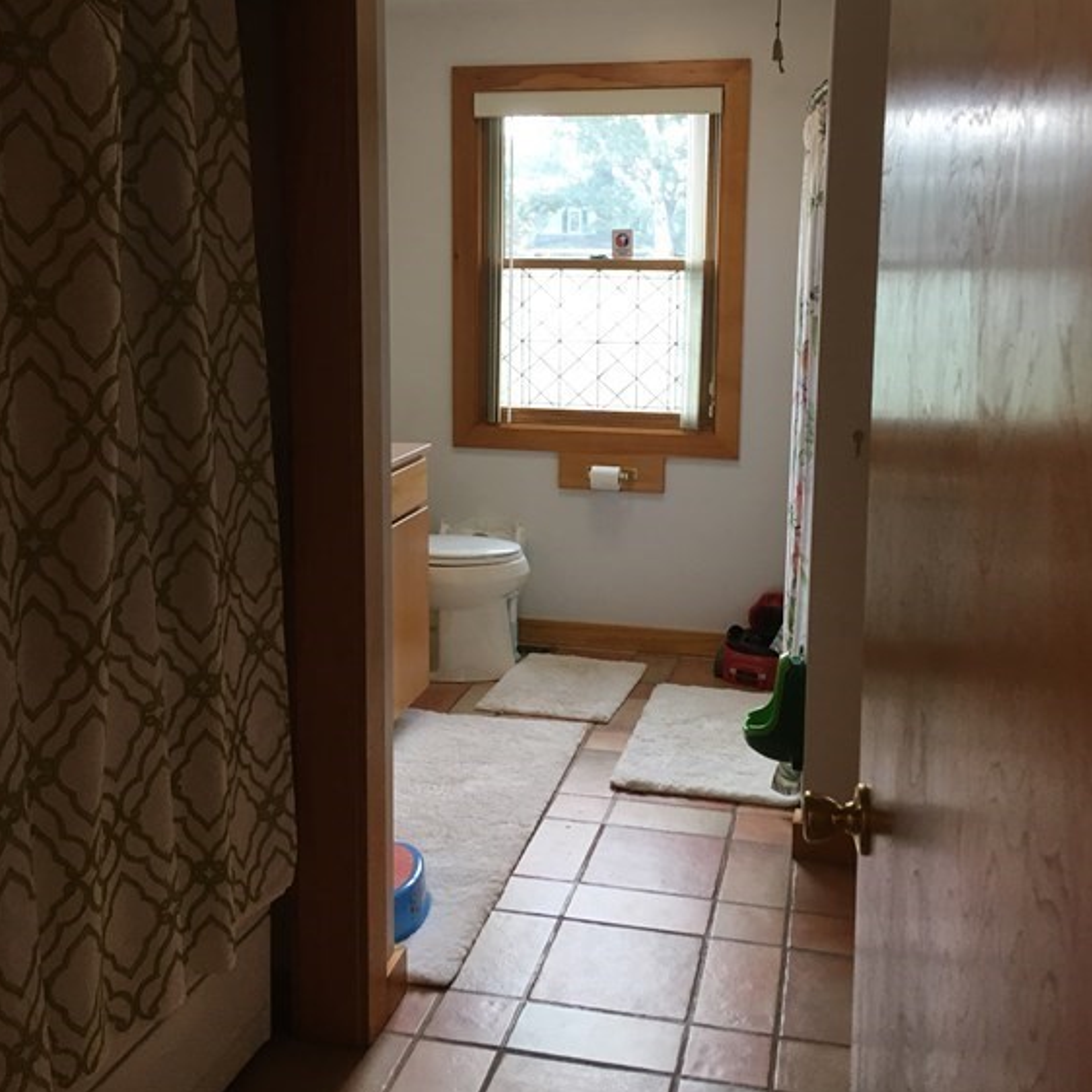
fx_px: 1249
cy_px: 451
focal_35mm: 35
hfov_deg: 47.2
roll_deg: -0.4
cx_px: 550
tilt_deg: -8.2
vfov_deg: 47.0
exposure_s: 1/30
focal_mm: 4.15
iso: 40
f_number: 2.2
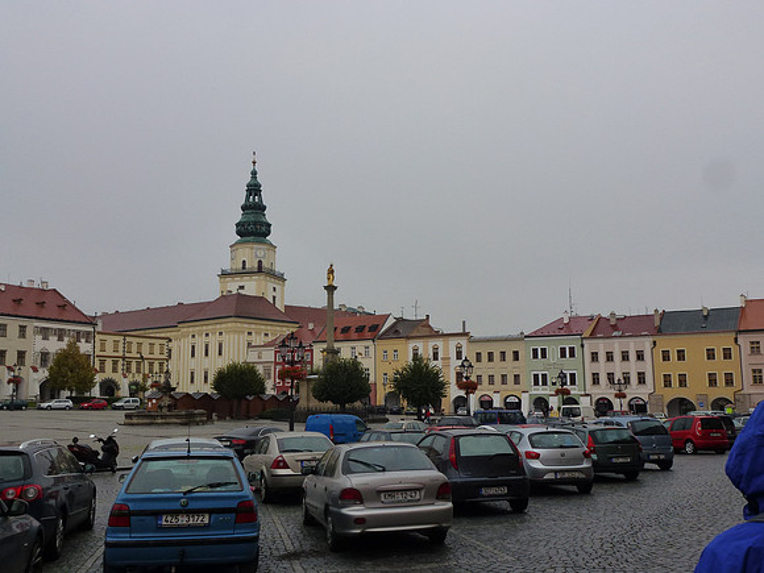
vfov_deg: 46.8
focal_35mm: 30
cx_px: 382
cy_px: 286
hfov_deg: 60.0
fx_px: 662
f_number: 4
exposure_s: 1/800
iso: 160
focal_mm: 5.4
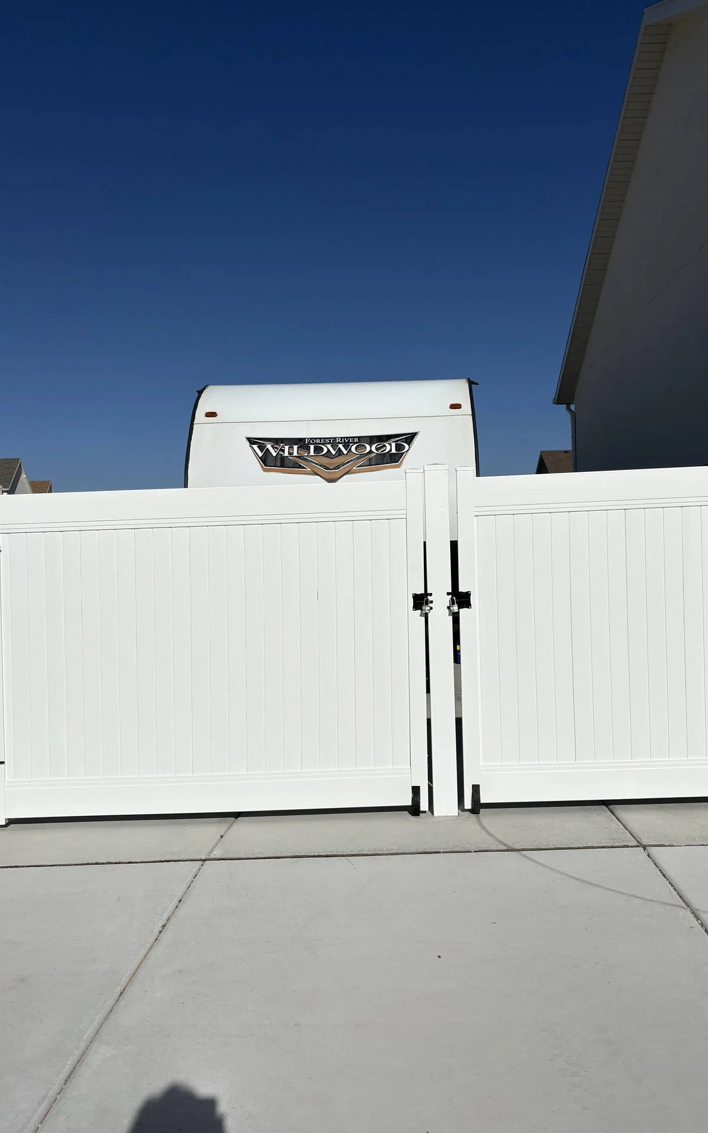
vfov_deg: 66.5
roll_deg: +0.8
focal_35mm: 28
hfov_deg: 44.5
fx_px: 865
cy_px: 567
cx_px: 391
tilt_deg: +0.3
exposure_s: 1/18519
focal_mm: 5.96
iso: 40
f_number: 1.6
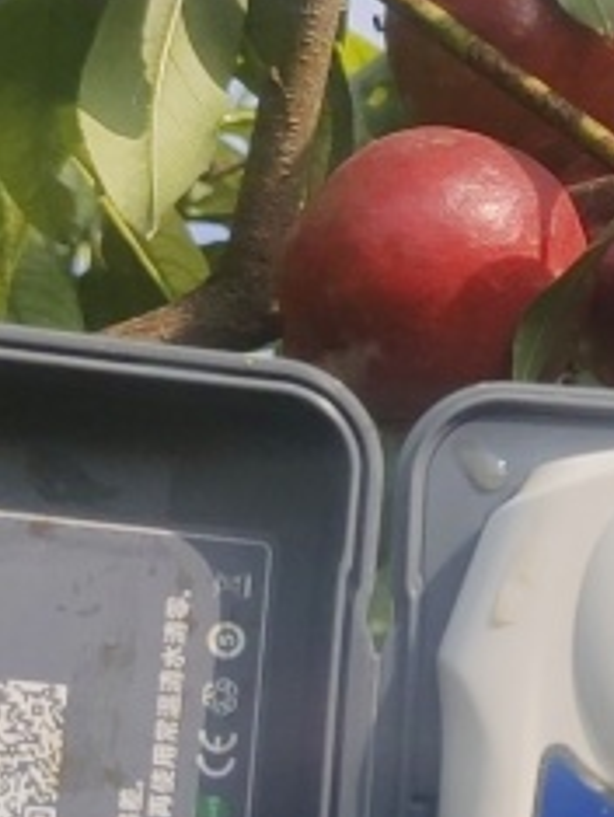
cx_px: 830
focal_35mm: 123
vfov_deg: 16.0
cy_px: 330
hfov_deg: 11.7
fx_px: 2904
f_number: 1.9
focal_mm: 5.52
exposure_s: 1/3831
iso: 50
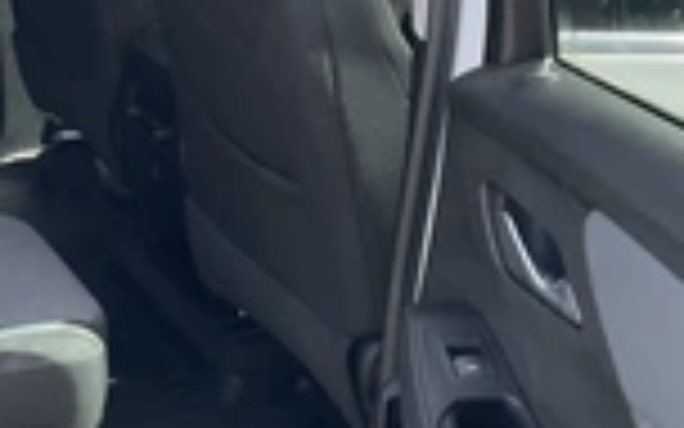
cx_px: 0
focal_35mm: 81
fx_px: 1510
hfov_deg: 24.4
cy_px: 216
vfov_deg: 16.1
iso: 25
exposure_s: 1/333
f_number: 1.8
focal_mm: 3
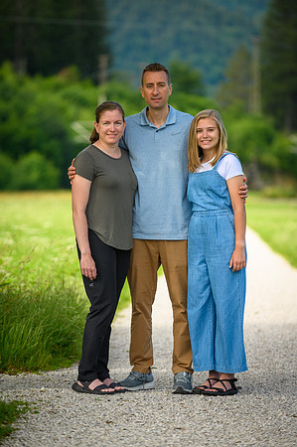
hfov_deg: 6.9
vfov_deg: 10.3
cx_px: 148
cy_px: 224
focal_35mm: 200
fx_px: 2481
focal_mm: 200
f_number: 4
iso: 125
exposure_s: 1/800
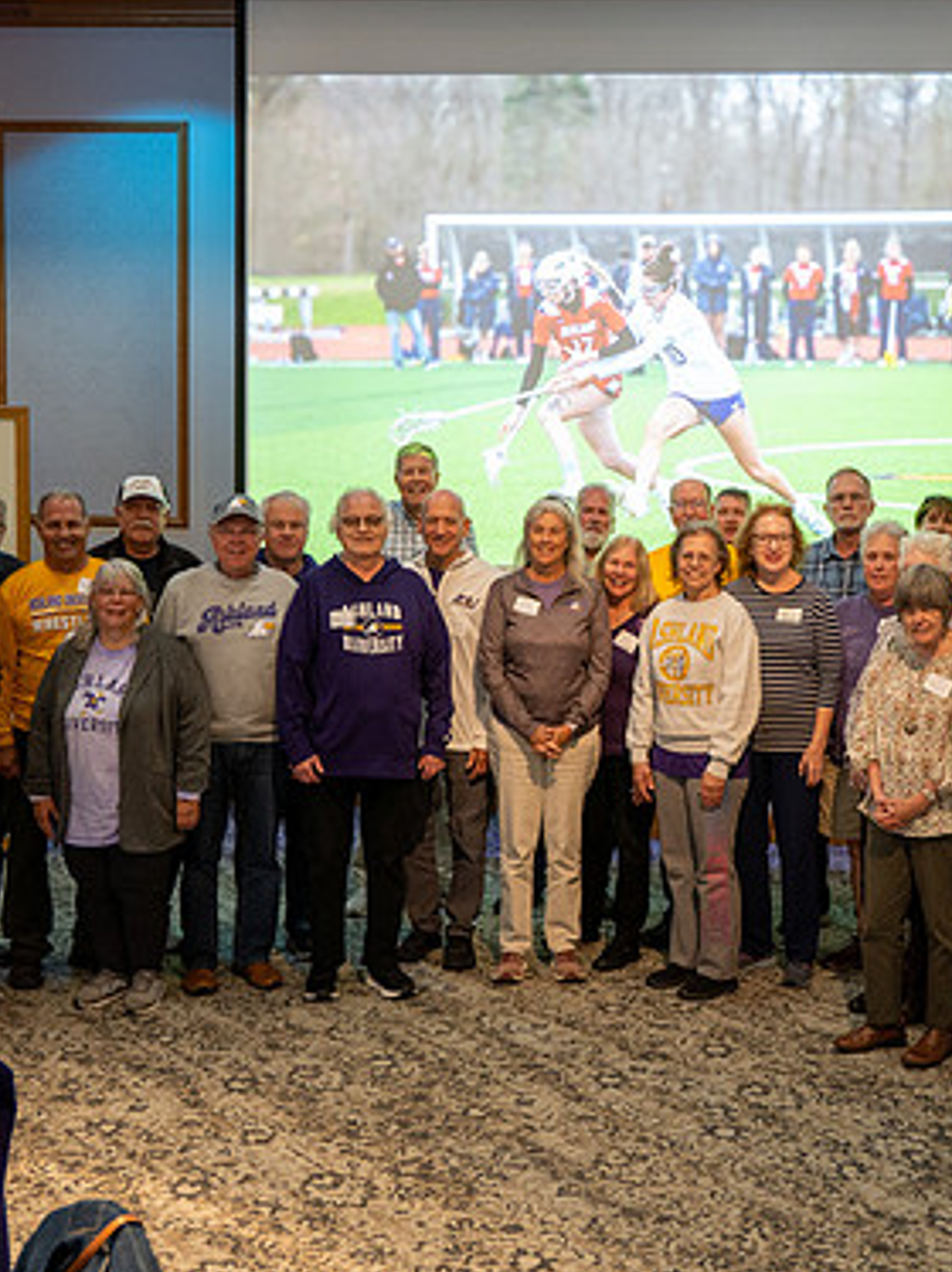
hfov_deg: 30.6
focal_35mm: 47
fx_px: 1725
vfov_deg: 40.5
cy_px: 621
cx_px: 646
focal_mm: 21
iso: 1000
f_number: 2.8
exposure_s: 1/80
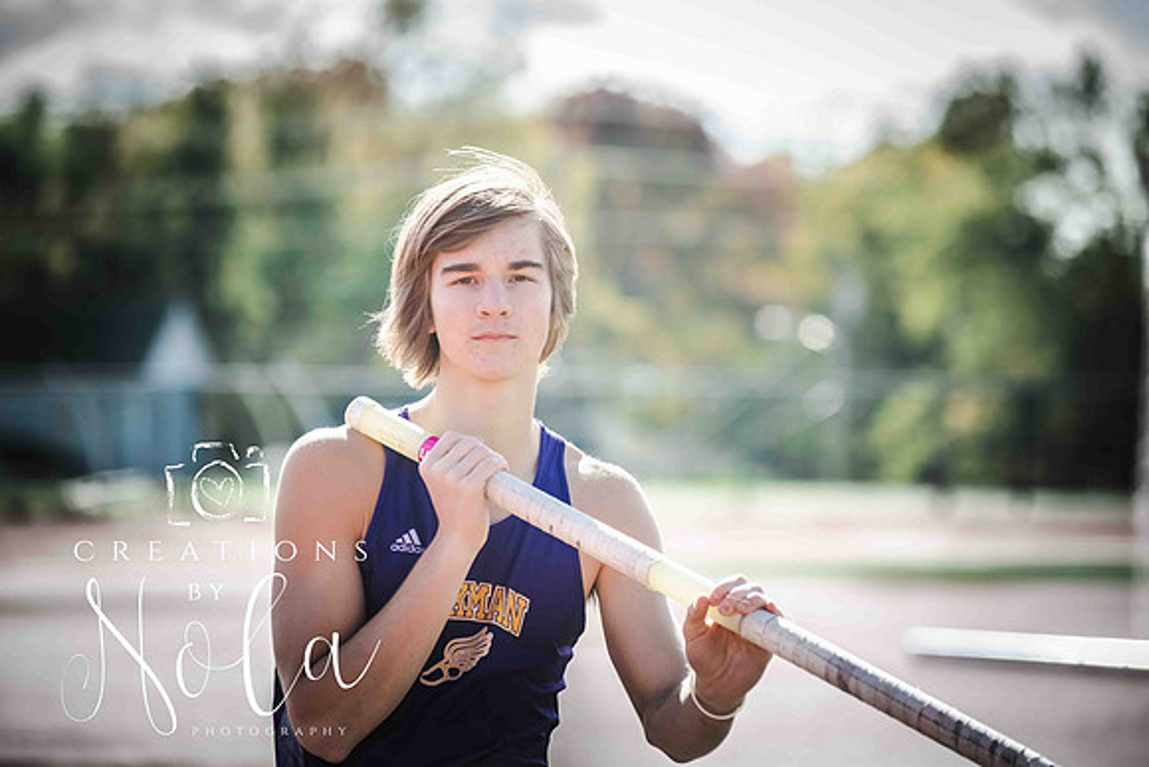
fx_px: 6385
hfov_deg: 10.3
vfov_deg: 6.9
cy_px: 384
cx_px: 574
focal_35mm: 200
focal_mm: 200
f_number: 5
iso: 800
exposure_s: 1/2000
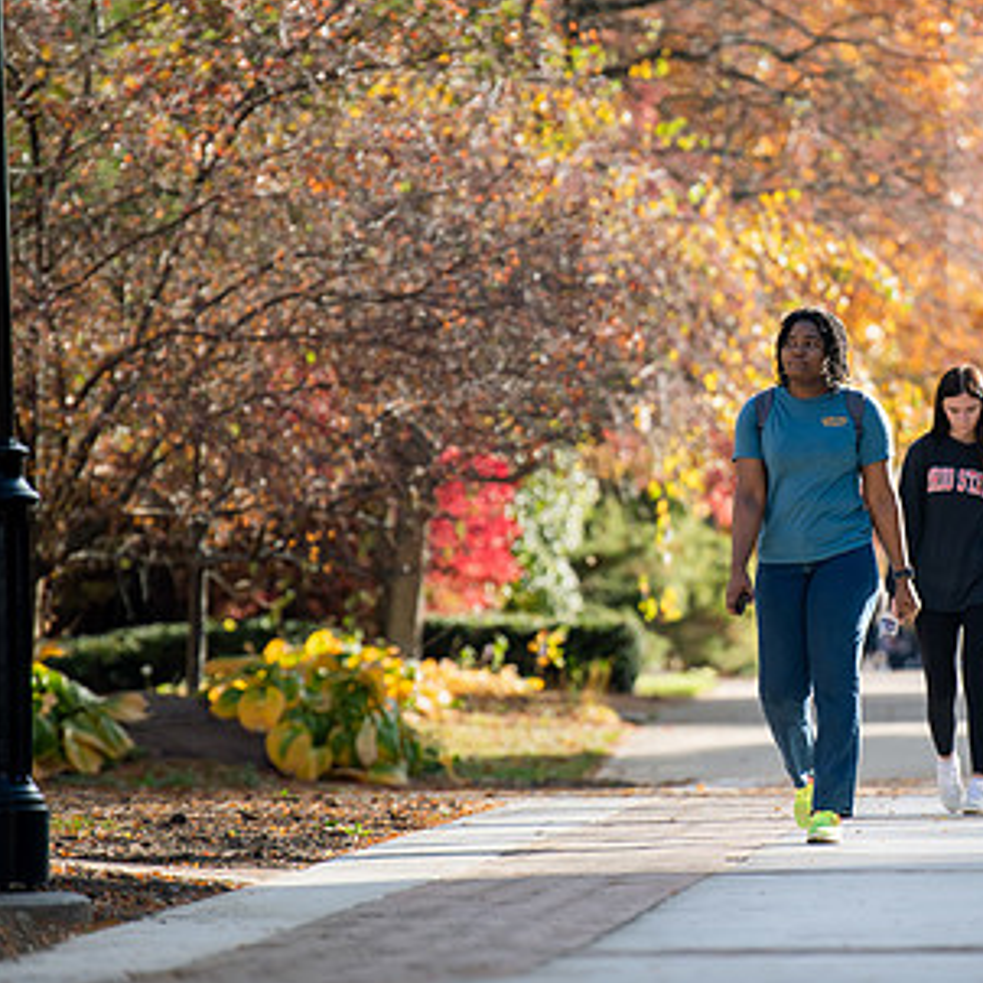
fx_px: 10795
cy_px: 450
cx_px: 830
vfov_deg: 5.2
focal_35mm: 336
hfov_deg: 5.2
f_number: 3.2
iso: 200
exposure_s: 1/1000
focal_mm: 200
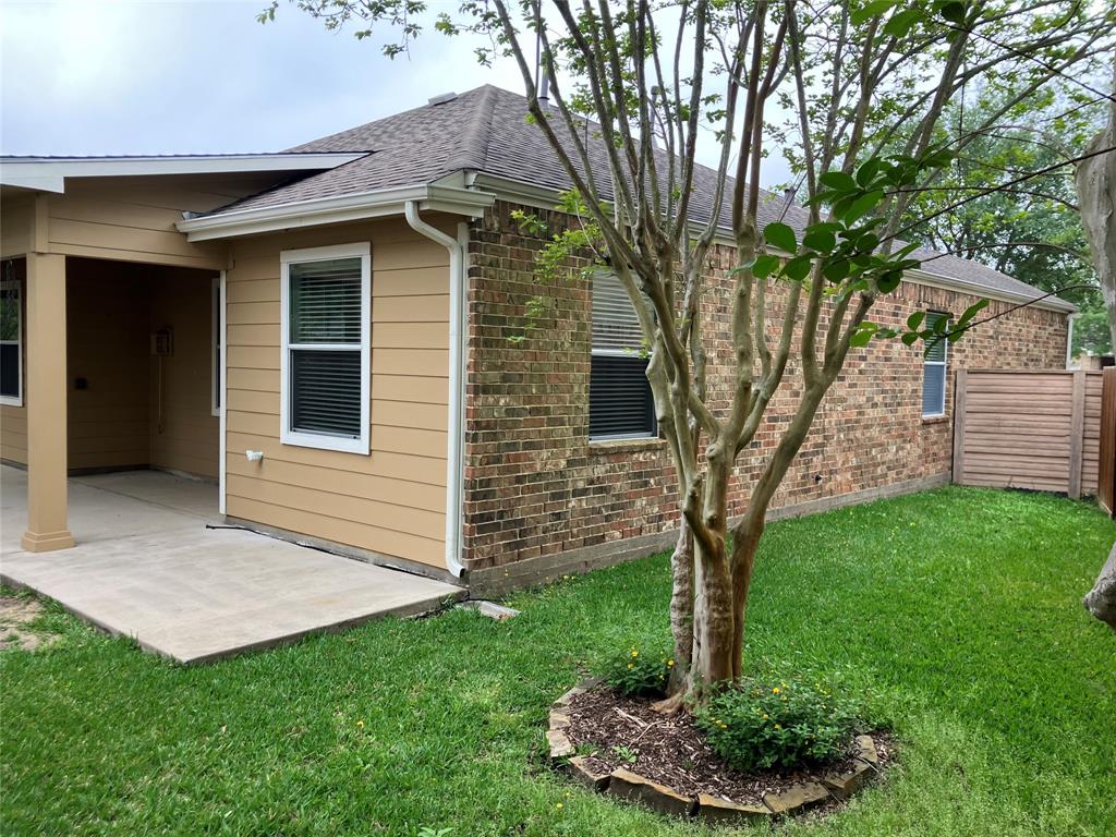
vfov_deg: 49.7
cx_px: 558
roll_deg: -1.6
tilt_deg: -2.7
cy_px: 418
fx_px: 903
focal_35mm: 28
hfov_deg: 63.4
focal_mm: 3.99
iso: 32
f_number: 1.8
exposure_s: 1/212
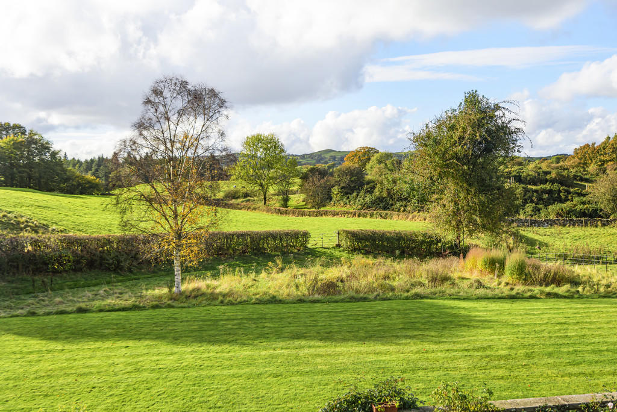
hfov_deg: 54.4
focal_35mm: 35
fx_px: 600
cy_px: 206
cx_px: 308
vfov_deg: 37.9
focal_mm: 35
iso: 250
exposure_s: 1/800
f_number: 8
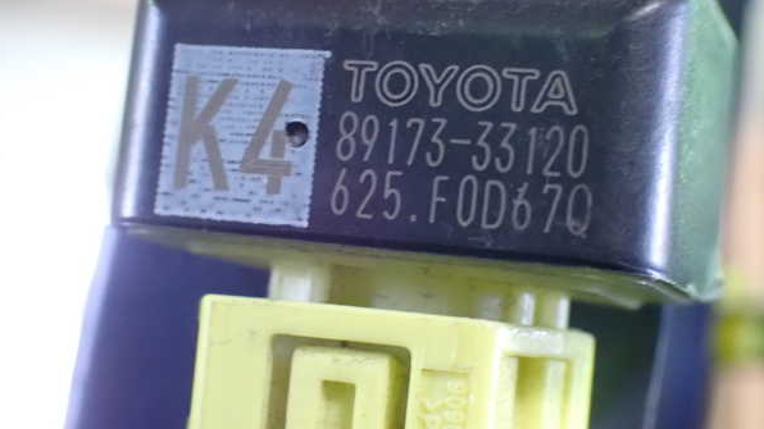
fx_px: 1377
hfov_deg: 31.0
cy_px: 195
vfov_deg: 17.7
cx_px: 381
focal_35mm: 68
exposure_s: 1/40
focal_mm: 11.09
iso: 1600
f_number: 3.6
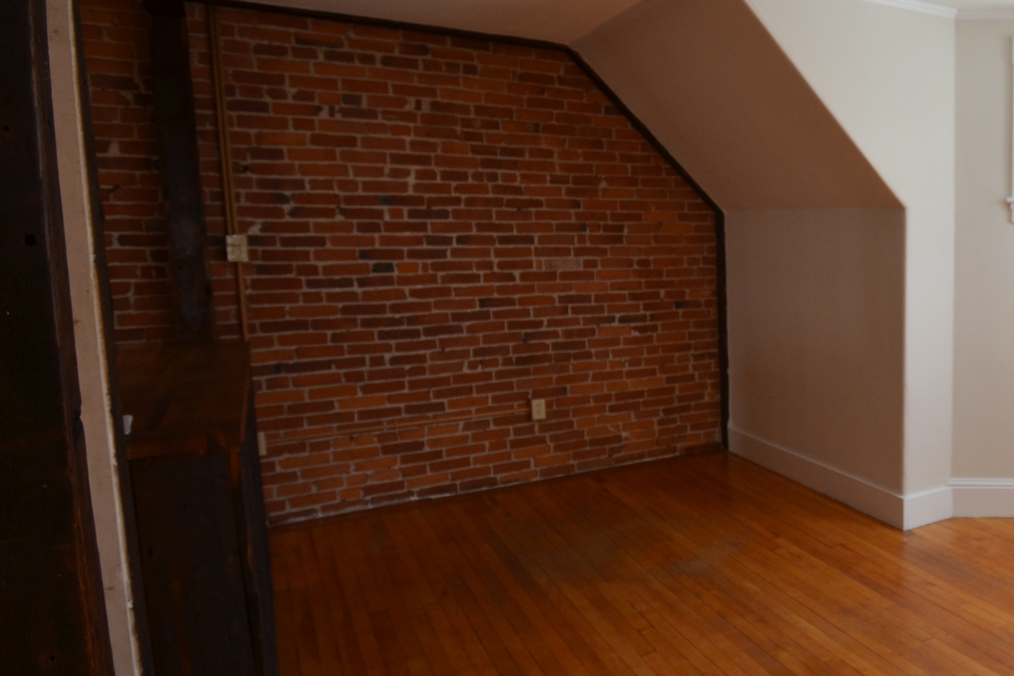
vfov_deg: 47.9
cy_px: 335
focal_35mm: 27
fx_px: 761
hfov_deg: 59.2
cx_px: 879
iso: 400
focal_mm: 10
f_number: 5
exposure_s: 1/100
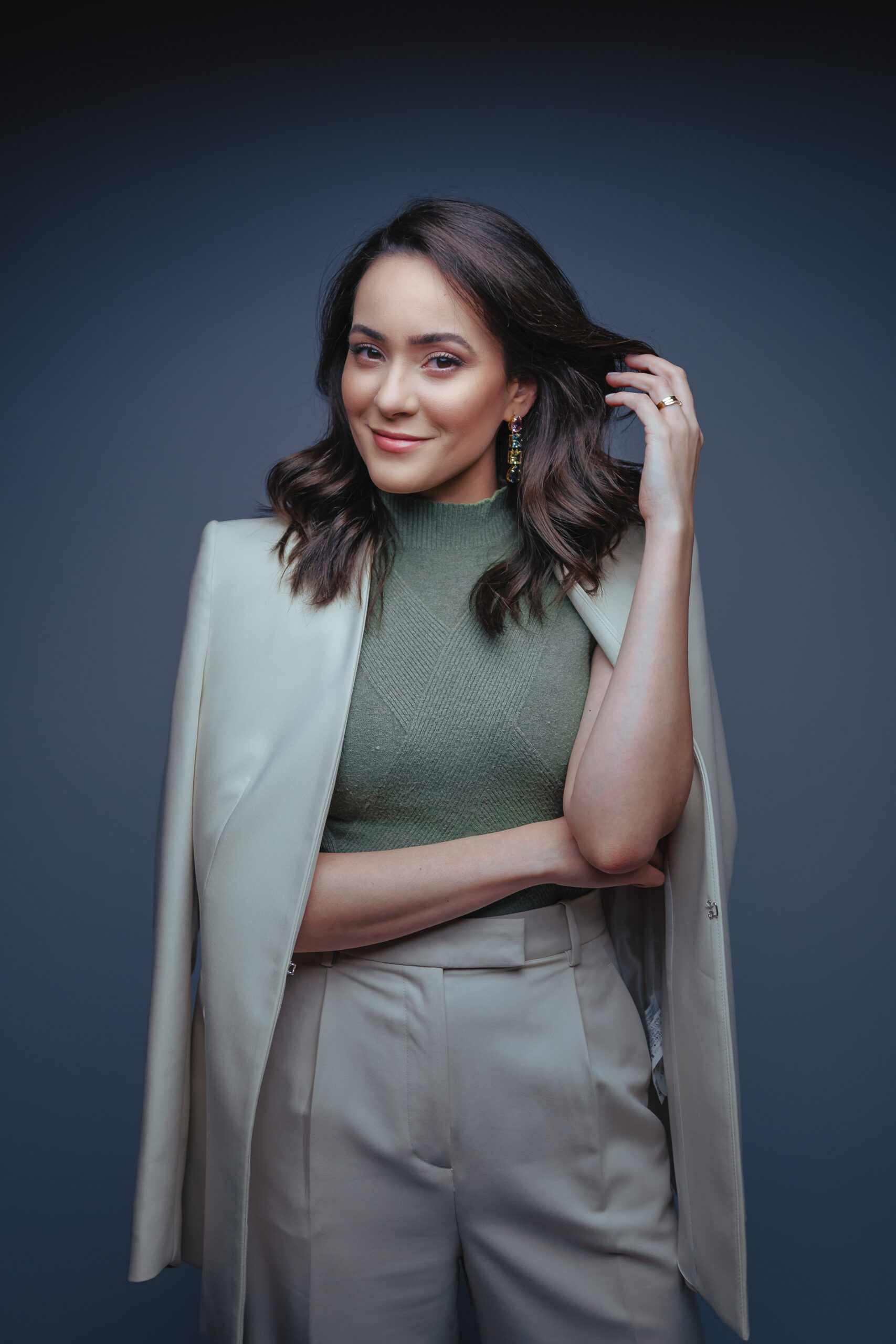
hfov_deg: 31.9
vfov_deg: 46.4
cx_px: 448
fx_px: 1568
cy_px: 672
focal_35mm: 42
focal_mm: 28
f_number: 2.2
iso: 125
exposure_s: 1/320
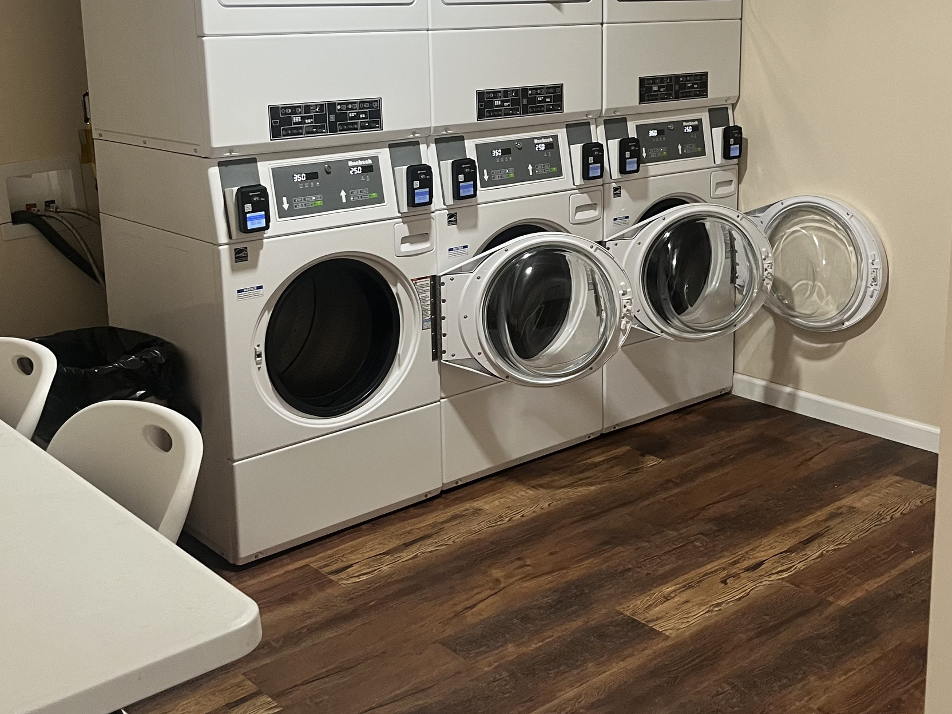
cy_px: 347
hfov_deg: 56.8
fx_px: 880
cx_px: 506
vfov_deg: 44.2
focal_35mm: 32
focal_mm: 5.1
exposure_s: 1/59
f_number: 1.6
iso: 160
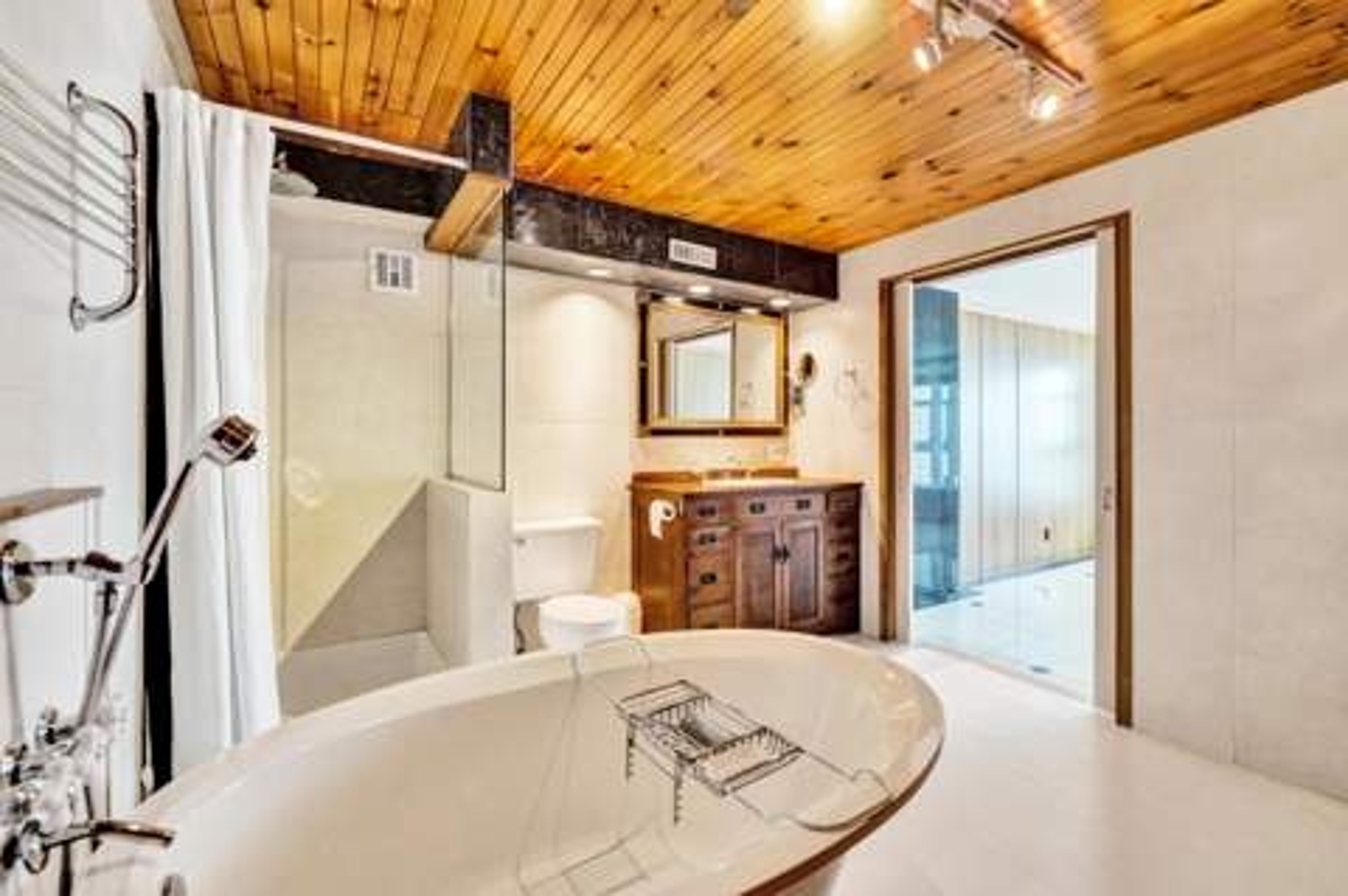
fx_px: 546
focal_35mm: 15
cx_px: 674
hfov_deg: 102.0
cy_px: 448
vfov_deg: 78.7
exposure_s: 1/200
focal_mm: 14.6
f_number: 2.8
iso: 1250
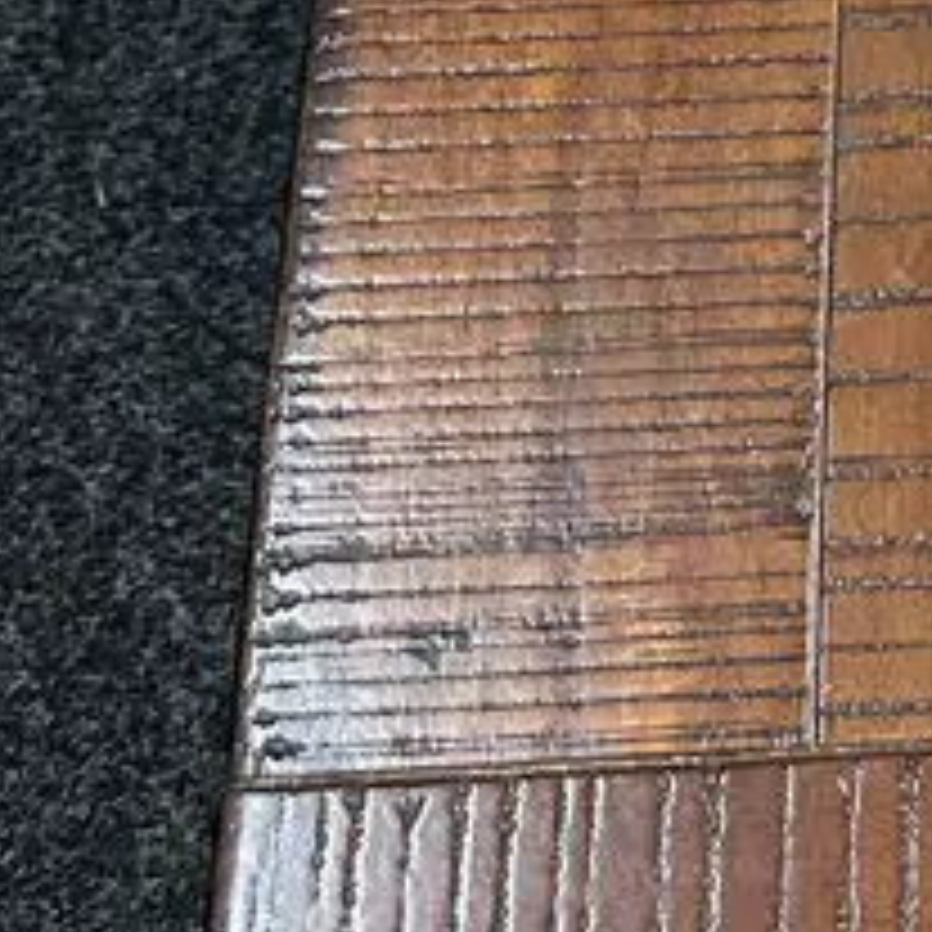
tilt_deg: -57.1
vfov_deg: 14.6
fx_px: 3198
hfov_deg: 15.3
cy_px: -725
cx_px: 1414
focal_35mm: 105
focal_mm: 6.86
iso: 320
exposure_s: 1/50
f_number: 1.78
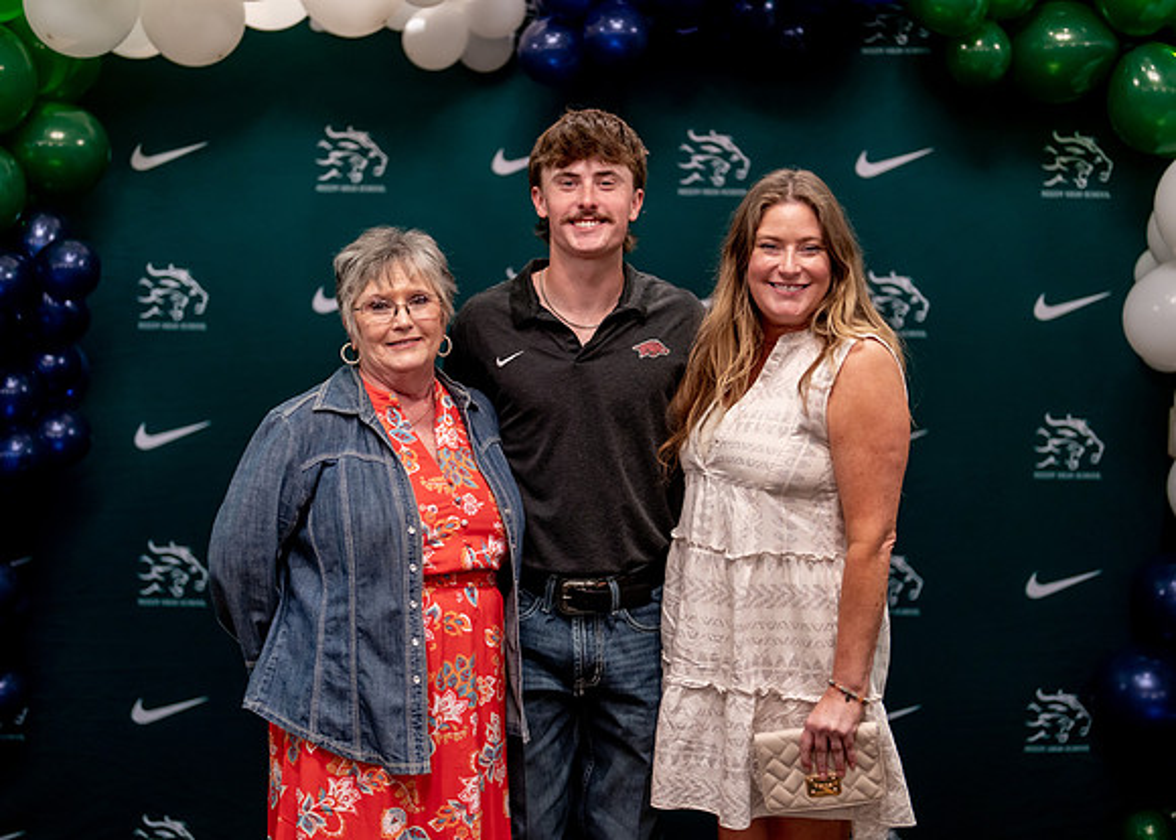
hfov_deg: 36.4
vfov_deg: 26.4
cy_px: 420
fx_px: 1787
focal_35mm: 54
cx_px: 588
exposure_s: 1/320
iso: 800
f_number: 1.2
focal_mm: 50
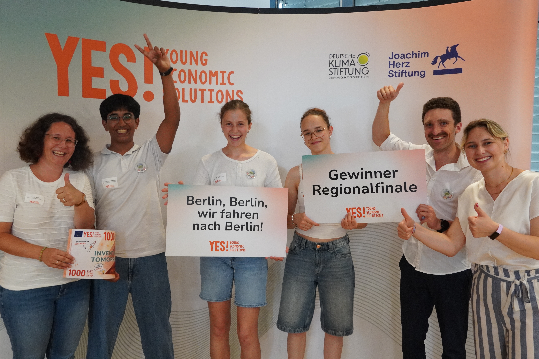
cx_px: 270
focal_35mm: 33
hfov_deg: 57.2
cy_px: 180
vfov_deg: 40.0
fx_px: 494
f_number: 9
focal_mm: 22
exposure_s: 1/40
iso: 2500
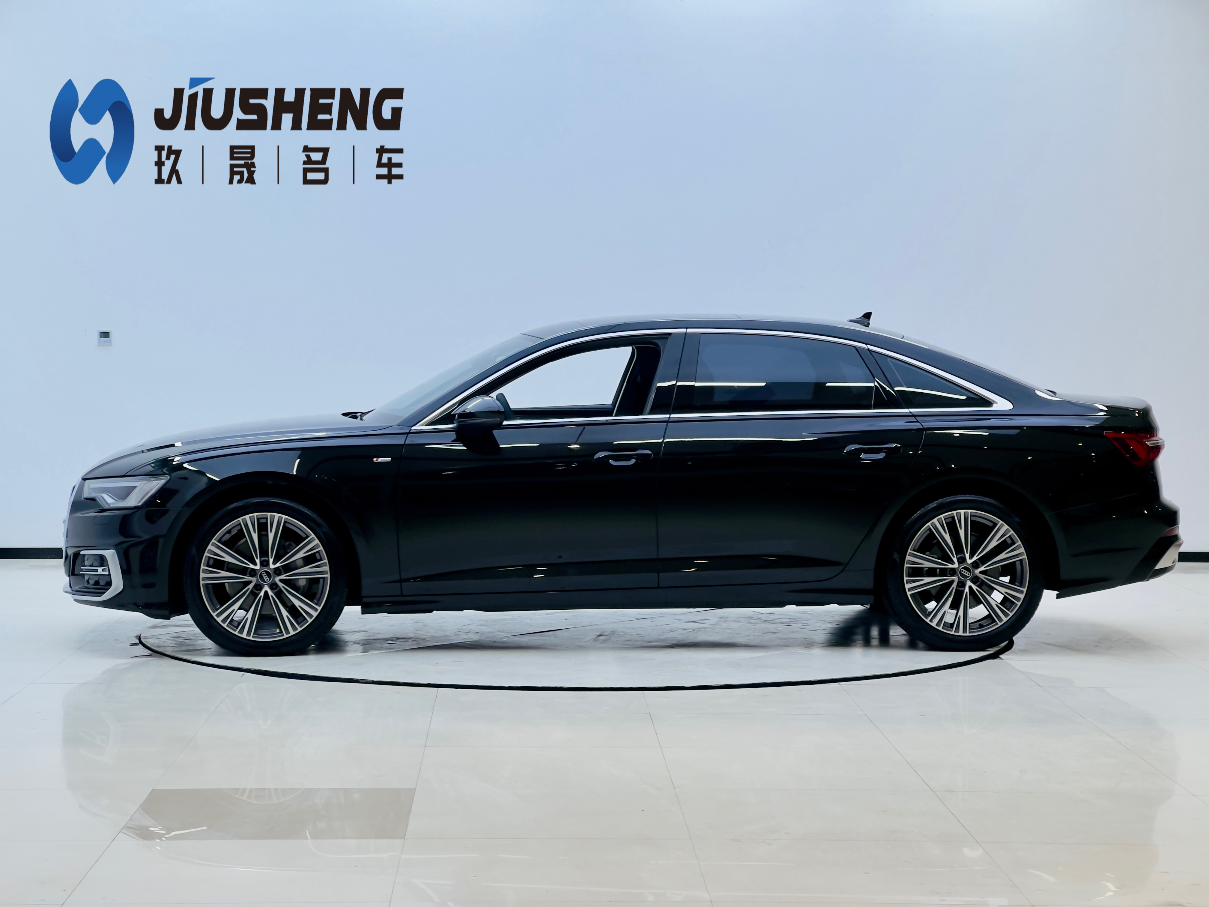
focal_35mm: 77
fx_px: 2689
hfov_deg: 25.3
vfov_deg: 19.1
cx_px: 604
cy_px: 454
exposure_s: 1/135
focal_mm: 9
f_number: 2.8
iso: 32
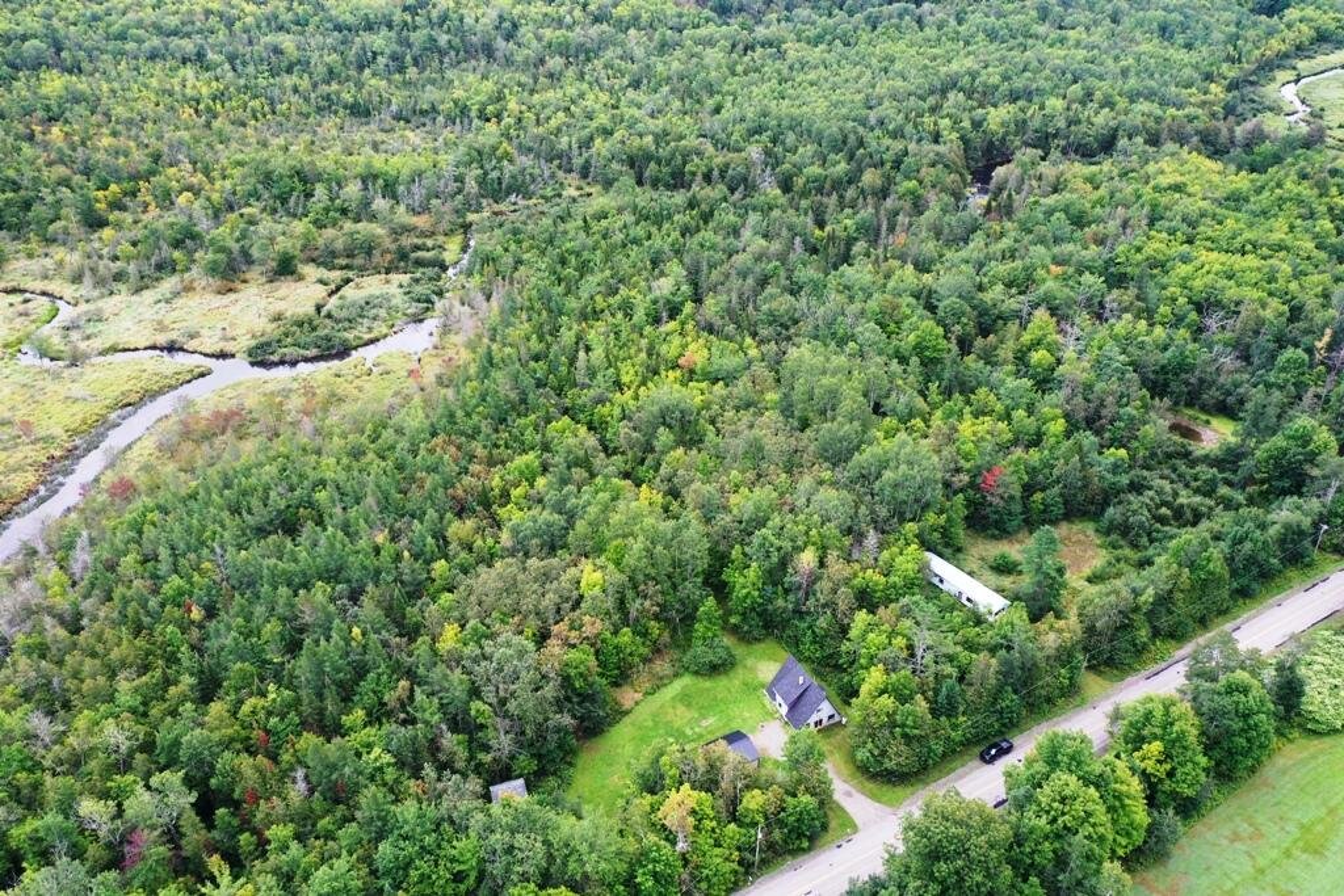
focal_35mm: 28
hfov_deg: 65.5
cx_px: 672
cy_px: 448
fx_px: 1045
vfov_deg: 46.4
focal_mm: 10.26
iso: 400
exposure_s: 1/240
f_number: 5
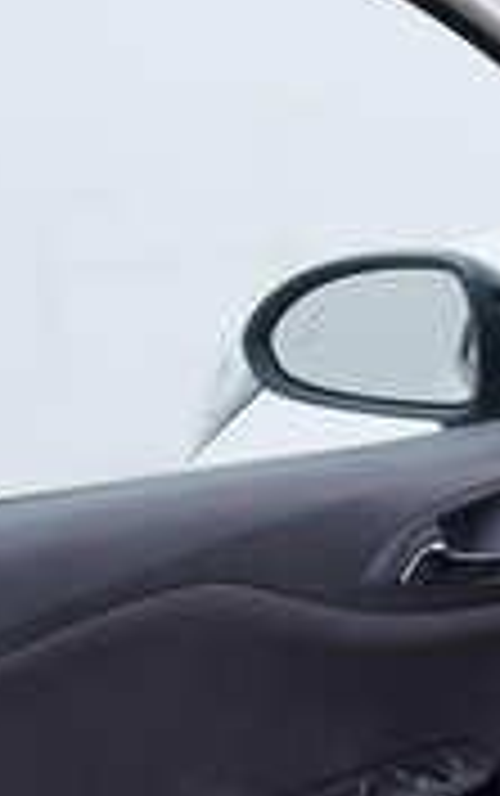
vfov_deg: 18.2
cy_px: 546
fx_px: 2479
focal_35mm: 114
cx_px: 698
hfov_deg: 11.2
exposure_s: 1/60
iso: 125
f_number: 3.5
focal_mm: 24
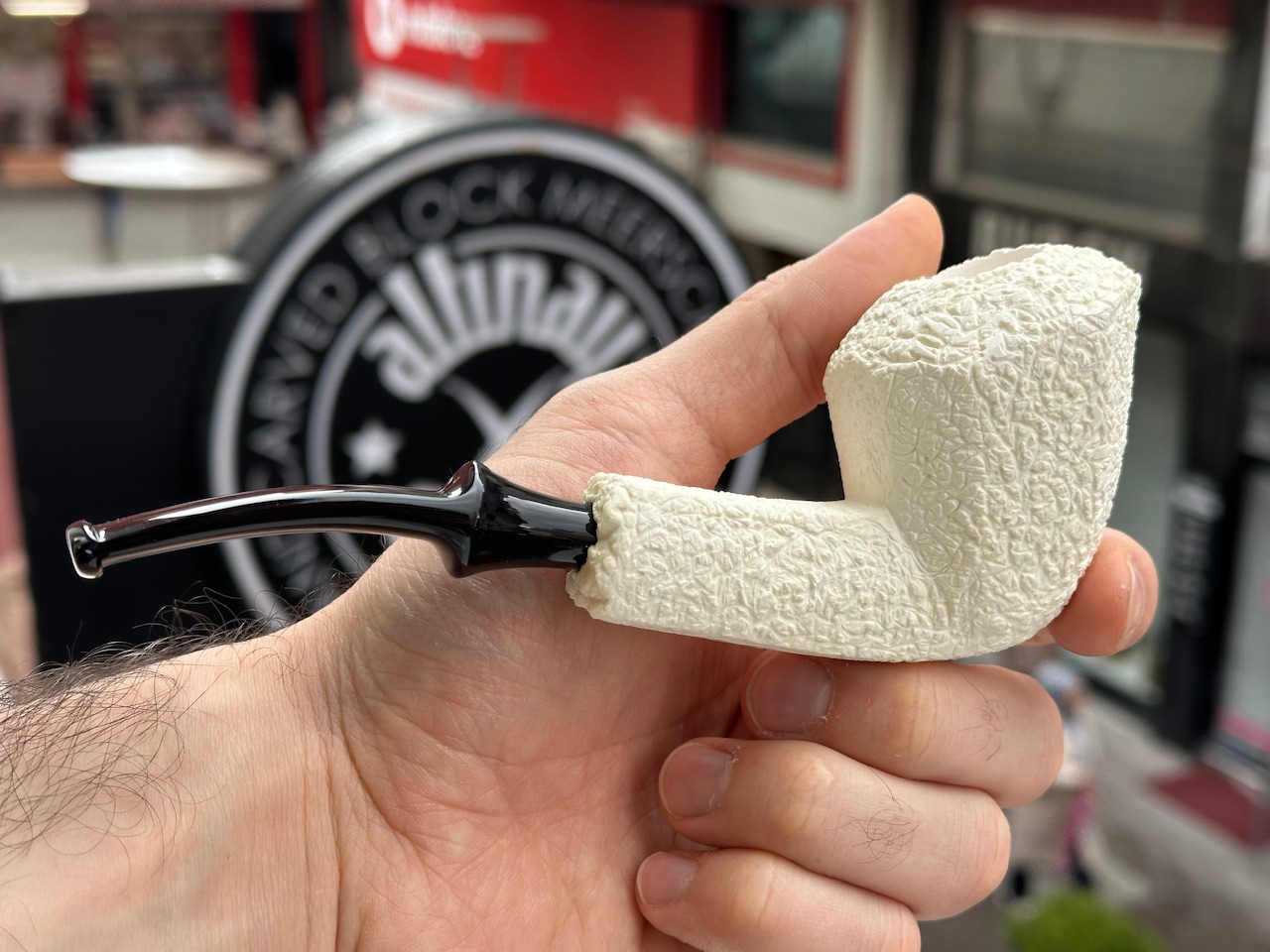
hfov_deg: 39.7
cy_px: 476
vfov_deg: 30.3
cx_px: 635
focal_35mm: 48
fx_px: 1761
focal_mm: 6.86
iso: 64
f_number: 1.78
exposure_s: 1/435
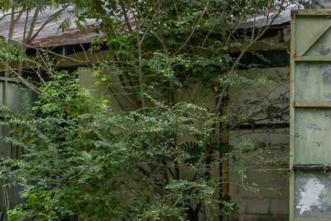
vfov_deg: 9.3
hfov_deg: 13.3
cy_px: 140
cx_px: 448
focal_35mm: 148
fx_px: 1360
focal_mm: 10.26
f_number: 3.5
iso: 100
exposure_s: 1/160
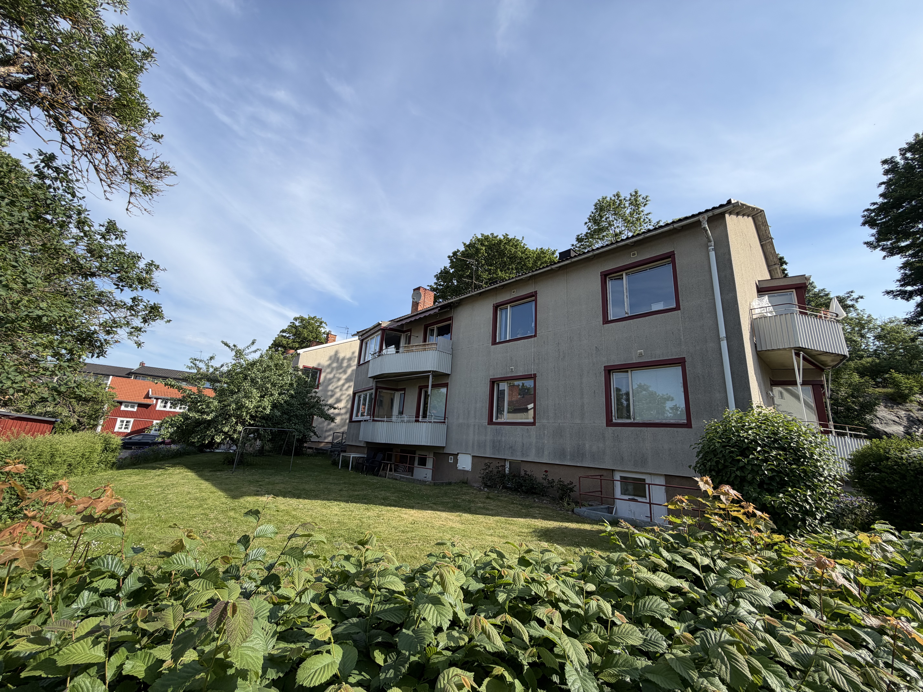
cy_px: 346
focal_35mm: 14
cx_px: 462
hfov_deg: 102.1
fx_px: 373
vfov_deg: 85.7
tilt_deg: +14.8
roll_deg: -4.7
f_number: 2.2
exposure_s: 1/770
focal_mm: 2.22
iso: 20
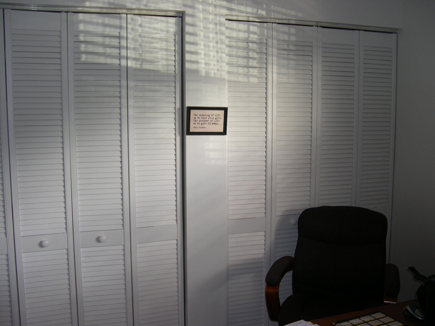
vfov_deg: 37.7
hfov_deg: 49.0
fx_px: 478
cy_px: 163
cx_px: 218
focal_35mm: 38
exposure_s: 1/43.2
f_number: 2.8
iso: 100
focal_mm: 8
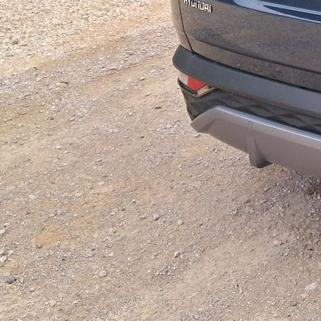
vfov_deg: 22.1
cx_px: 440
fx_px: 776
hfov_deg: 20.8
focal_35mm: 74
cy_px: -28
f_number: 1.8
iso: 50
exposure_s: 1/318
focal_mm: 4
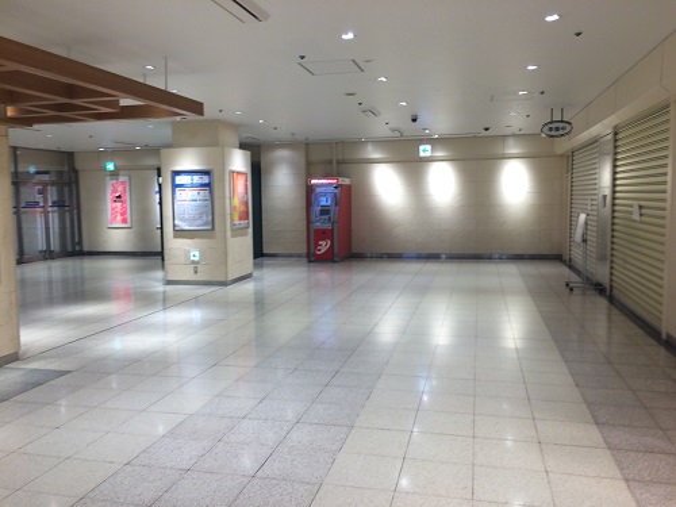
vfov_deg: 48.2
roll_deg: +1.2
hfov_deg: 61.7
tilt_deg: -5.8
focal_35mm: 29
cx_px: 338
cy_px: 254
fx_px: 566
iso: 50
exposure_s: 1/50
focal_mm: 4.15
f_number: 2.2
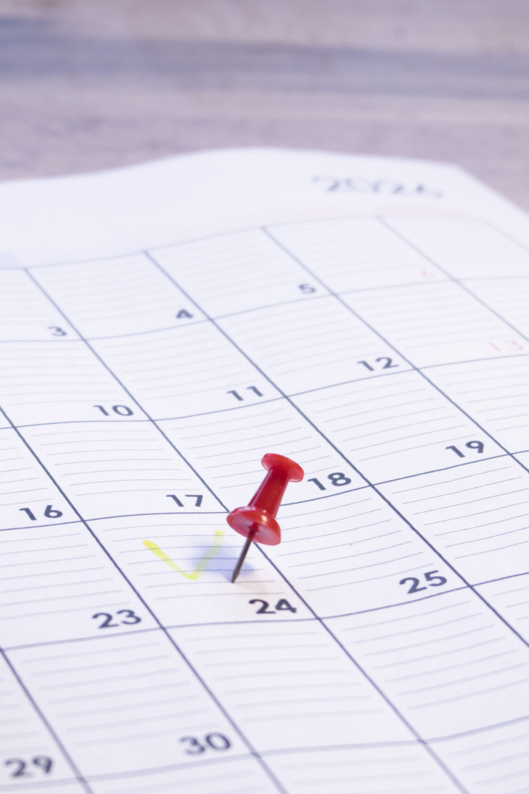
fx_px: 3130
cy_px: 396
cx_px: 88
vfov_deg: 14.4
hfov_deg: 9.6
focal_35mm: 142
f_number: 8
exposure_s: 1/60
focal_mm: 63
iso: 200
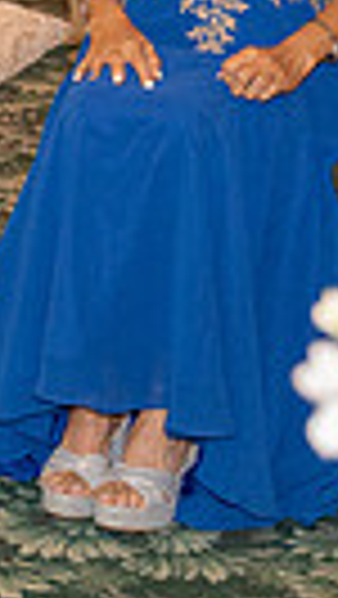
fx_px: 3483
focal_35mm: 219
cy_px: -160
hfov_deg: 5.1
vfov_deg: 9.7
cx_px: -874
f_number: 3.5
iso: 1600
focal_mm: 48
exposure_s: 1/125
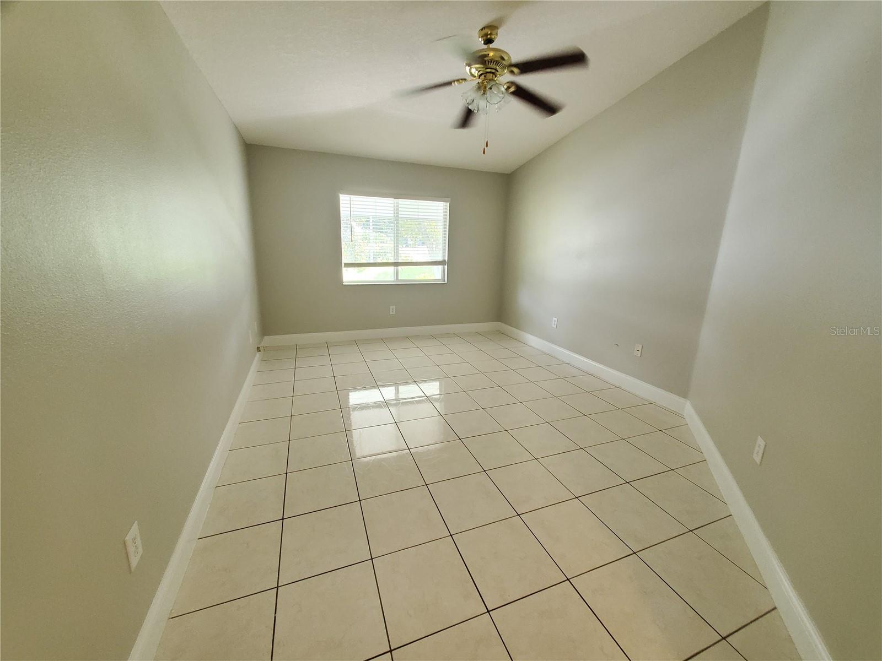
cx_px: 441
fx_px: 331
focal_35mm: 13
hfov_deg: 106.2
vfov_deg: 89.9
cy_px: 330
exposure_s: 1/30
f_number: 2.2
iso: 500
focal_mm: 1.8
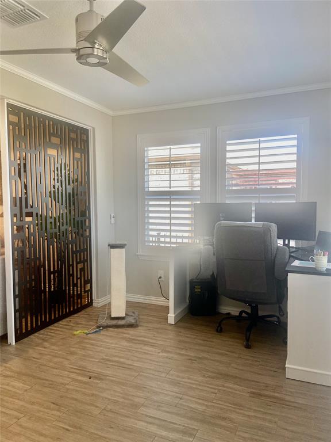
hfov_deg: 53.1
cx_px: 166
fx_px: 331
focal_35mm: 26
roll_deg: +0.5
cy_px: 221
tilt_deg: -3.2
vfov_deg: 67.3
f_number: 1.8
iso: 50
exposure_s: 1/120
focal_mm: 4.25
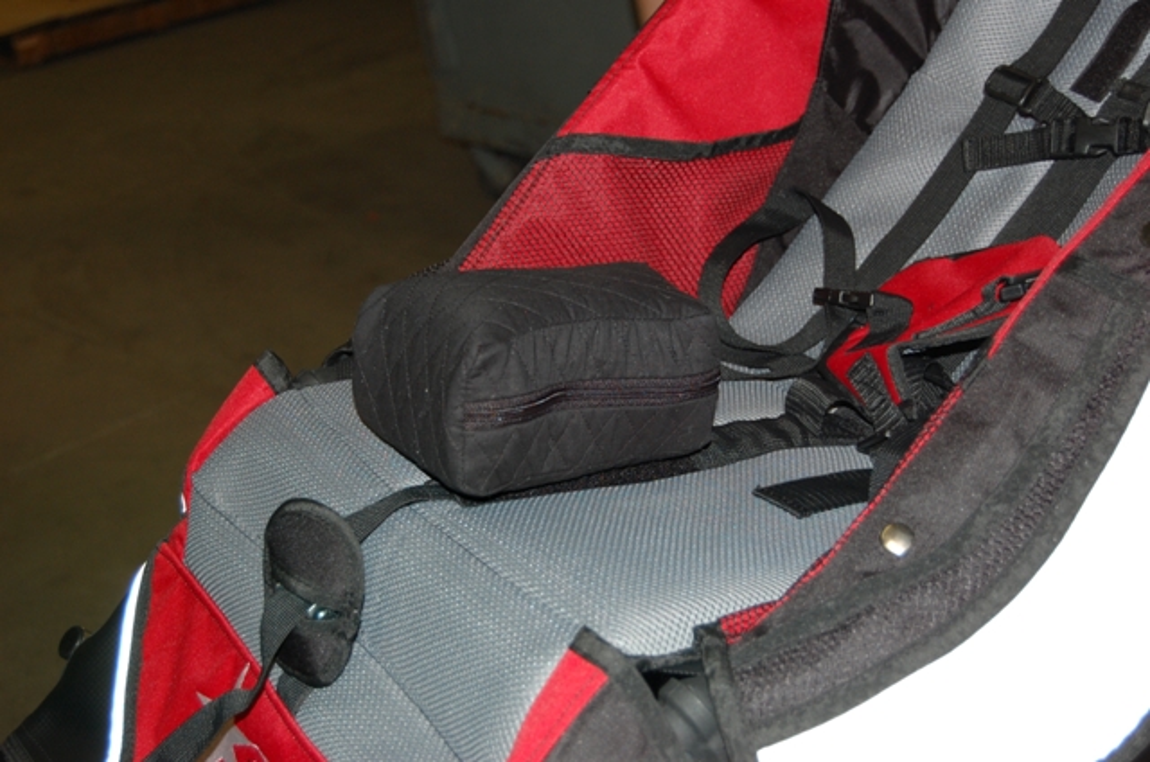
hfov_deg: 35.1
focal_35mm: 57
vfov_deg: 23.7
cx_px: 575
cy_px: 381
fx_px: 1817
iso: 400
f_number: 5
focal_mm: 38
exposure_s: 1/60
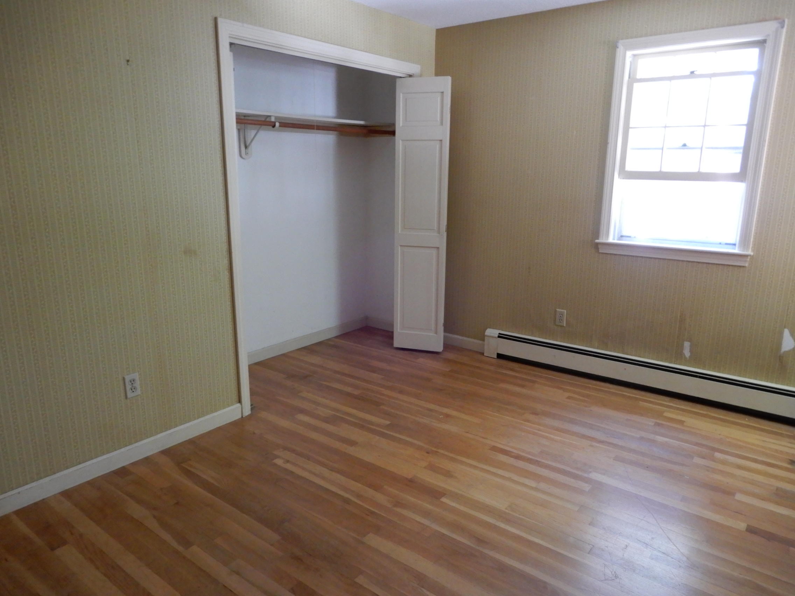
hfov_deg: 71.6
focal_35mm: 24
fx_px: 551
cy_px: 298
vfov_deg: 56.8
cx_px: 398
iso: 400
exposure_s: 1/13
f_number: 3.4
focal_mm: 4.3
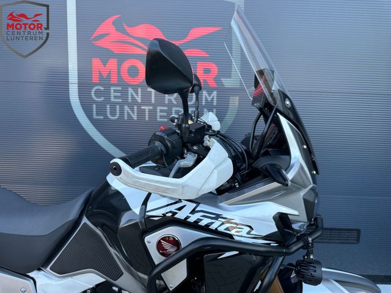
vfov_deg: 56.8
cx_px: 196
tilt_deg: -5.6
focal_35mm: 24
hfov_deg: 71.6
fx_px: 271
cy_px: 146
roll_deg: -1.9
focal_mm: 6.86
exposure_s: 1/256
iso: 80
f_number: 1.78
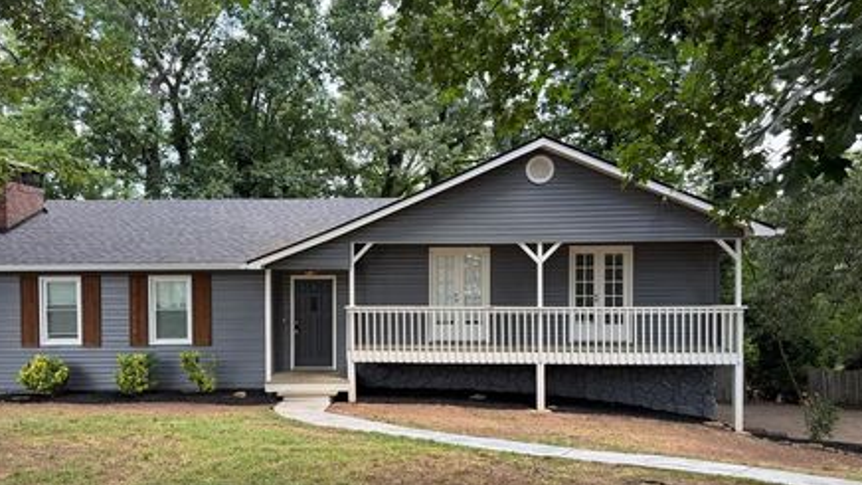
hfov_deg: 64.2
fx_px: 686
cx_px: 389
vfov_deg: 38.7
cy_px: 294
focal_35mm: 30
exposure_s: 1/389
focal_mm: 6.76
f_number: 1.78
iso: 100
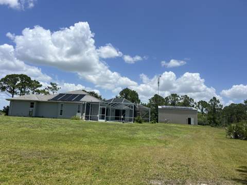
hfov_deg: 67.4
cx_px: 124
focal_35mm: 26
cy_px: 92
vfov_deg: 53.0
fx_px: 185
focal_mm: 5.7
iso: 50
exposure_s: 1/6579
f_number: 1.5
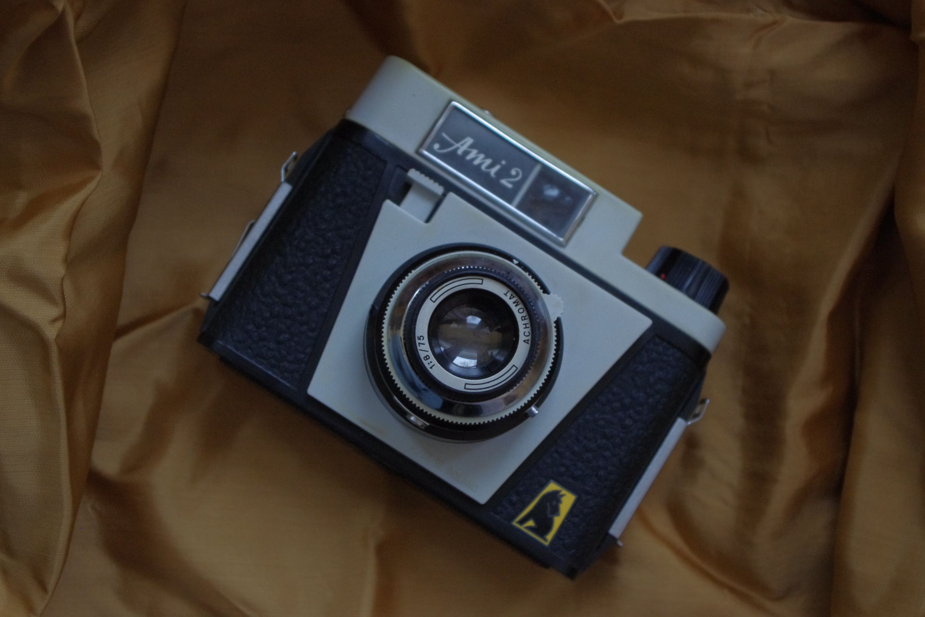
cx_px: 462
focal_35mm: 60
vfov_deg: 22.6
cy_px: 308
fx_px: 1542
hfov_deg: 33.4
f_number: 4.5
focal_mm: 40
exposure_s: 1/80
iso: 1600
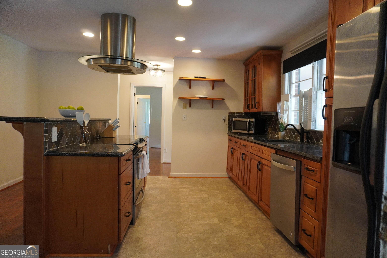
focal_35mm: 24
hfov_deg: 73.7
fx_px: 258
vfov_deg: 53.1
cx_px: 194
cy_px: 129
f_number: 4
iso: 1250
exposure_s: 1/160
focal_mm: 16
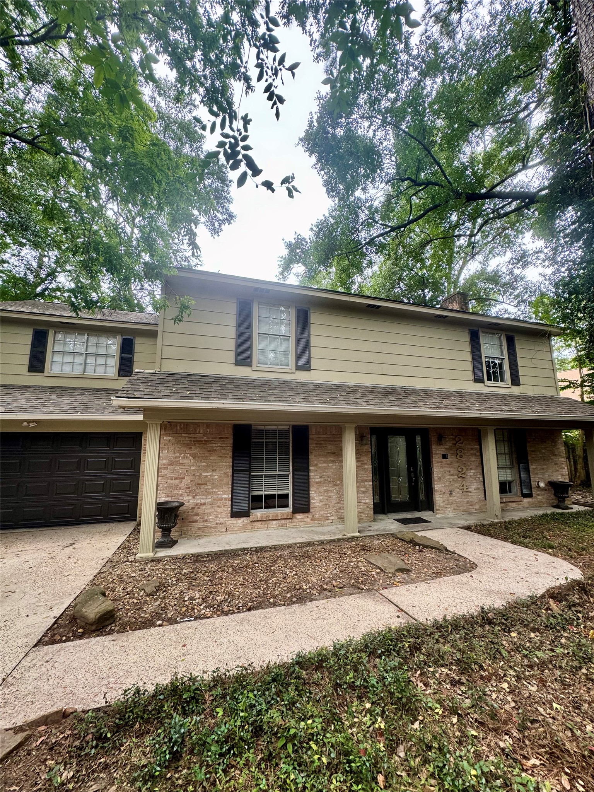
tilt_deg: +7.4
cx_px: 297
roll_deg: +0.5
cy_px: 396
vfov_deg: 102.1
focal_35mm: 14
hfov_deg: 85.7
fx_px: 320
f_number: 2.2
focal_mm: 2.22
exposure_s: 1/99
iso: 64
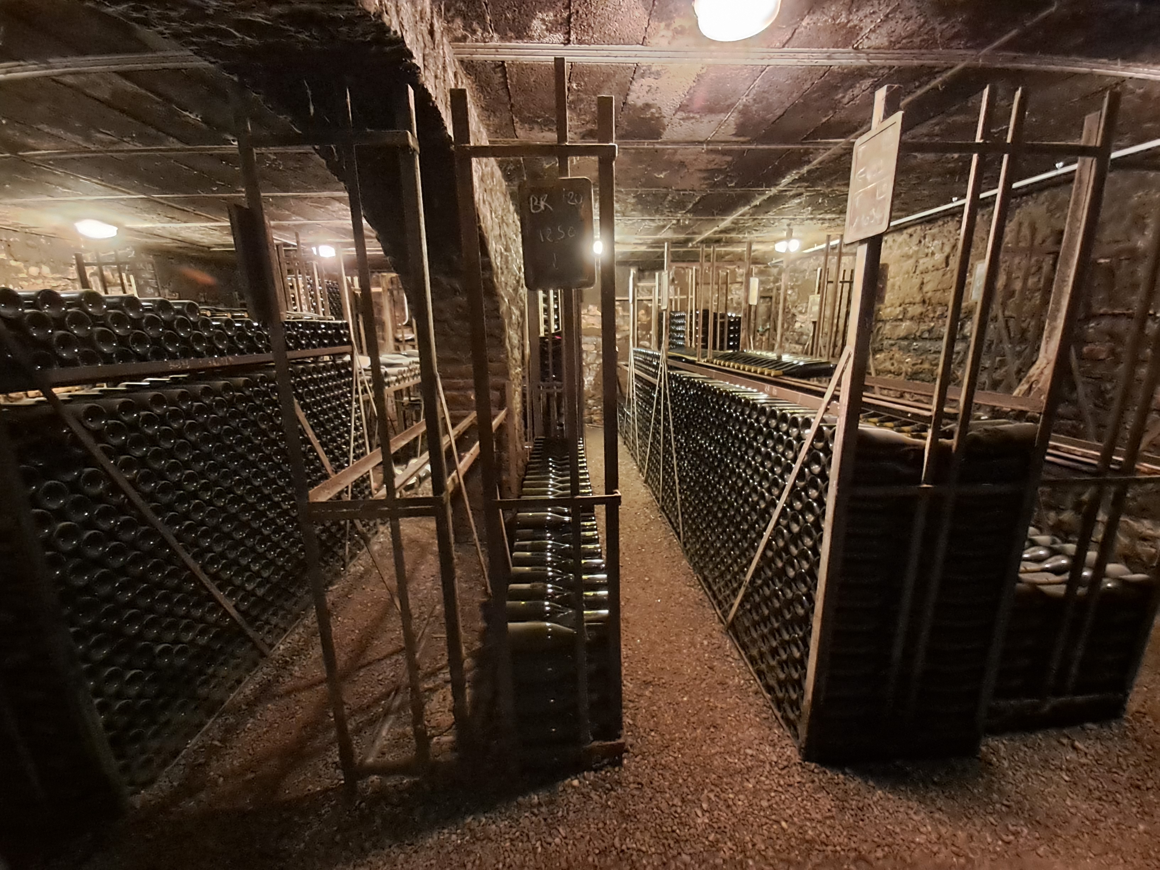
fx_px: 436
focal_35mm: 13
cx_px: 580
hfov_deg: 106.2
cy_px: 435
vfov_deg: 89.9
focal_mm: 1.42
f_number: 2.2
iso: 1250
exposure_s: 1/7
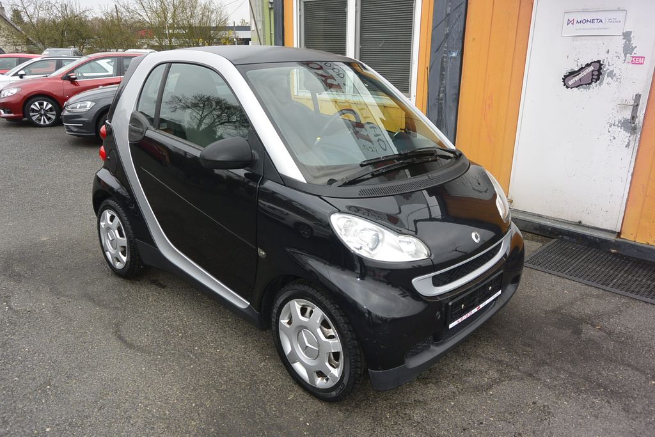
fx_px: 491
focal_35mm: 27
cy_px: 218
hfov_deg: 67.4
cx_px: 328
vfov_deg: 47.9
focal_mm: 10
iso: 160
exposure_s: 1/200
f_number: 4
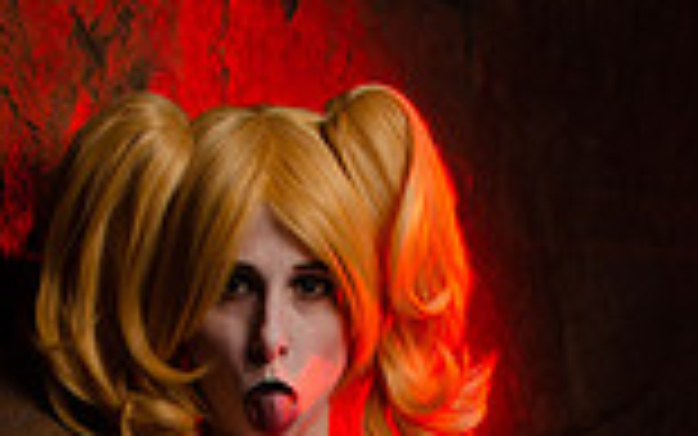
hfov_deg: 20.4
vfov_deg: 11.3
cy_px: 935
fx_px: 1941
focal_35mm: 102
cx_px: 410
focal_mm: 23
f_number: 16
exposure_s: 1/60
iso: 100
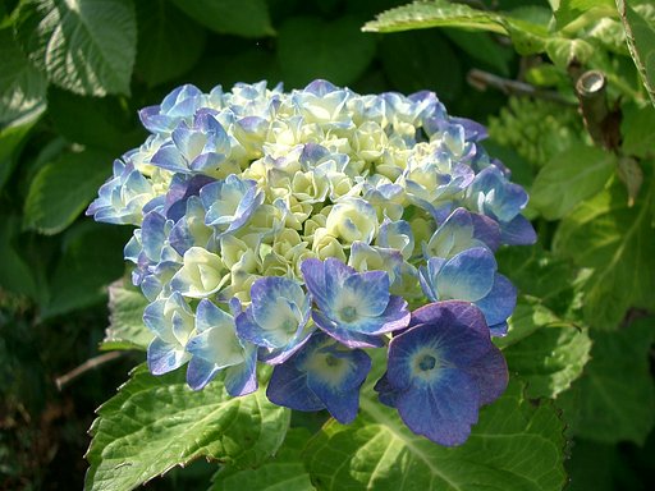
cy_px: 246
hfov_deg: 52.6
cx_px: 328
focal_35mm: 35
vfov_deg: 40.7
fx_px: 662
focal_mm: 5.8
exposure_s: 1/640
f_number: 2.6
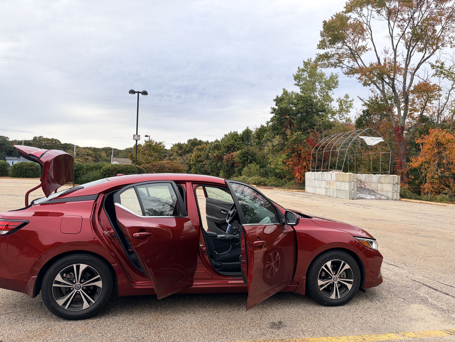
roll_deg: -2.1
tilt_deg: +1.8
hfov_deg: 67.3
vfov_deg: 53.1
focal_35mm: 26
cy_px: 171
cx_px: 228
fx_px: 342
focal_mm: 5.96
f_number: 1.6
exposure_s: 1/708
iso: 50
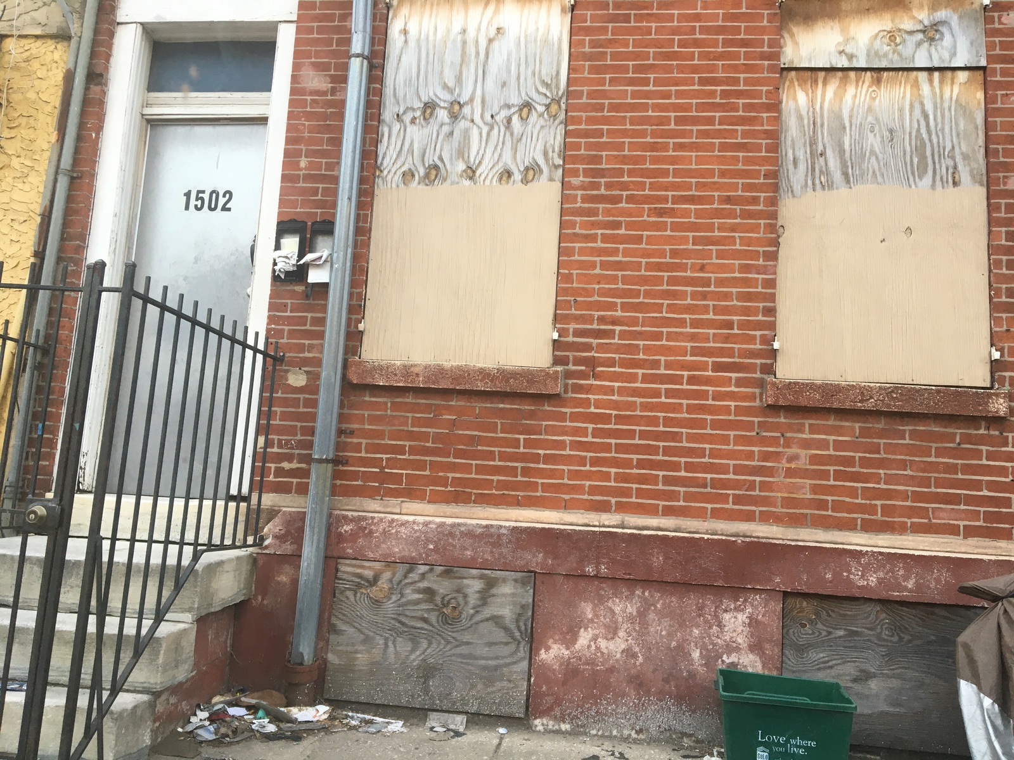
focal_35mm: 29
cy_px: 380
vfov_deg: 48.2
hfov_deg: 61.7
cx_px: 507
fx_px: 849
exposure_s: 1/40
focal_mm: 4.15
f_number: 2.2
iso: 32
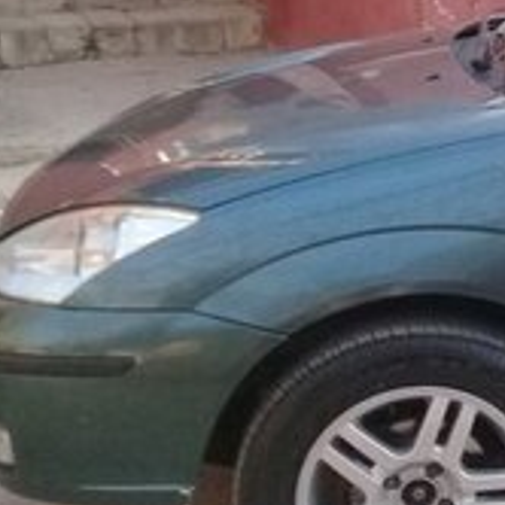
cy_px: 135
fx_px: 1799
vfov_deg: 15.9
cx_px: 980
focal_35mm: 109
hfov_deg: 13.8
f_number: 2.2
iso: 80
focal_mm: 3.3
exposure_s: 1/100
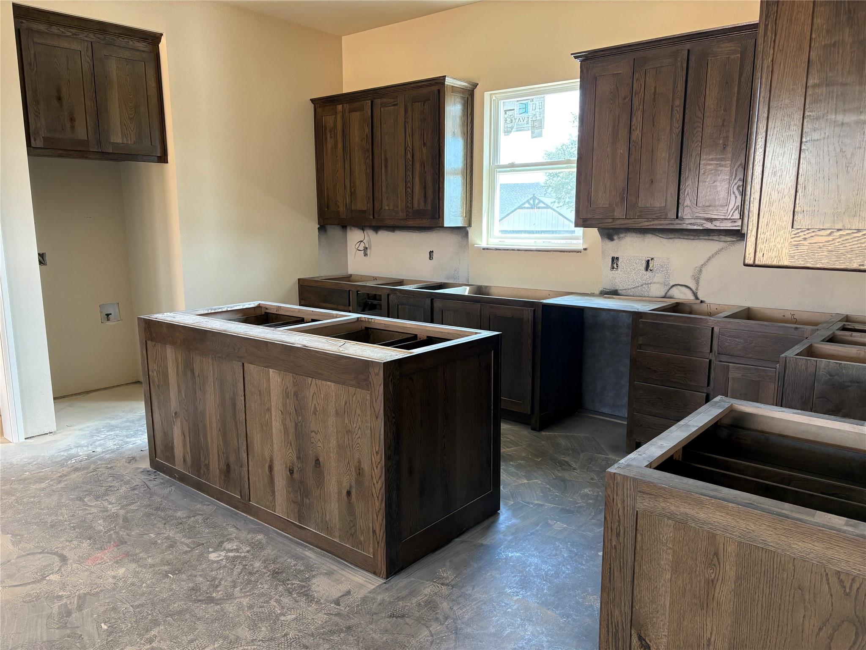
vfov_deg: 53.1
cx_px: 433
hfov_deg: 67.3
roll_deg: +0.4
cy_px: 325
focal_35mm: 26
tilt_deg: -9.2
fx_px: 650
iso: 125
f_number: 1.6
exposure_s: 1/63
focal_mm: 5.96
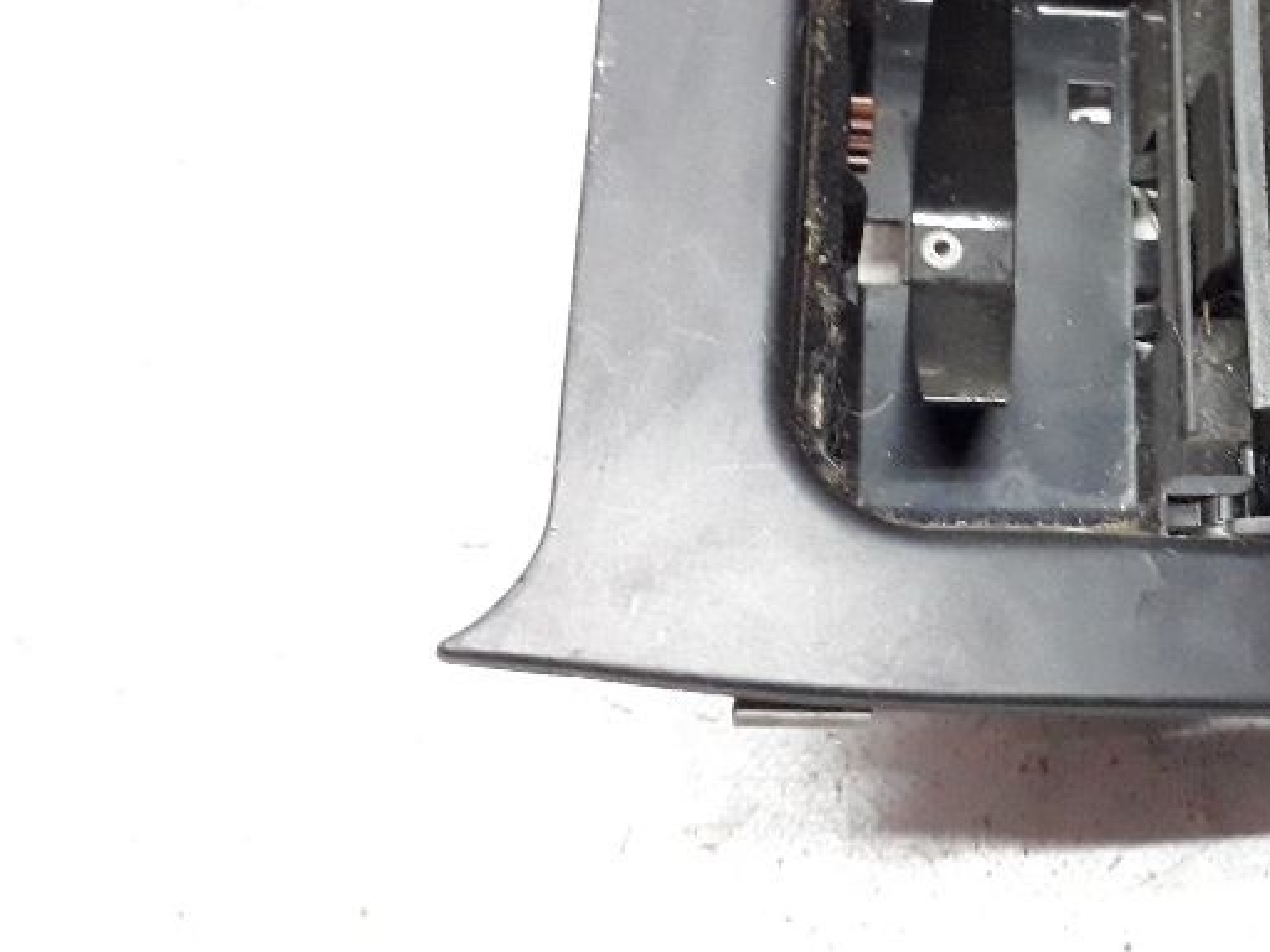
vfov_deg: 26.2
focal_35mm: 54
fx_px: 1981
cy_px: 109
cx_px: 1263
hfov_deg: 32.7
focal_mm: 3.6
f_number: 1.9
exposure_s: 1/25
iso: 400
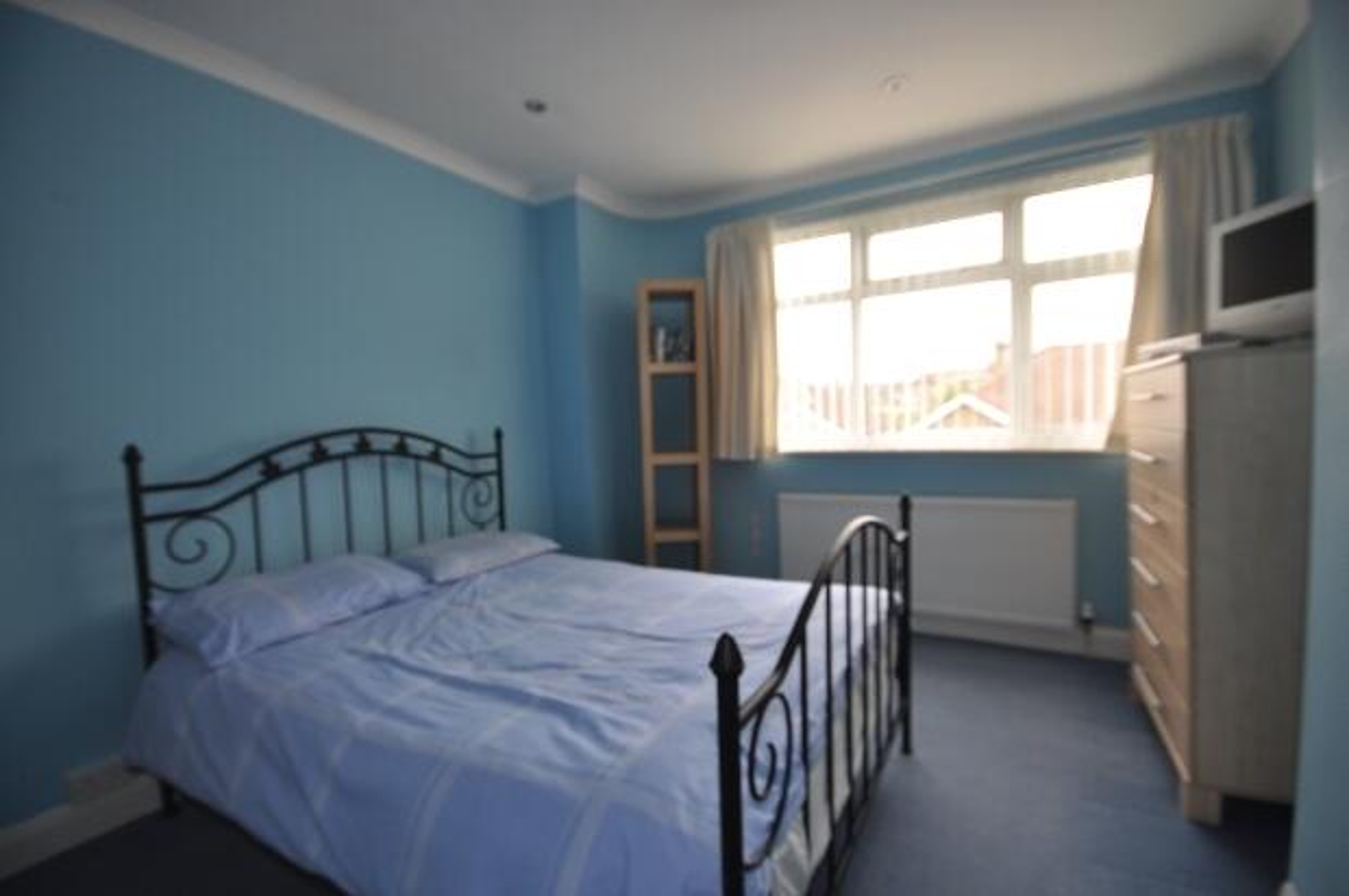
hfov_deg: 100.4
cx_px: 674
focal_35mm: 15
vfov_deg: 77.2
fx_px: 561
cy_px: 448
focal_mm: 10
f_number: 5.6
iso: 400
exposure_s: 1/125
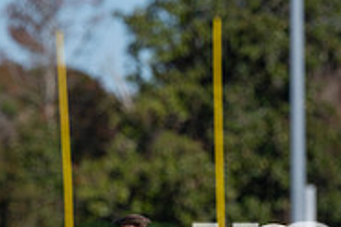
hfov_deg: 3.3
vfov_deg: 2.2
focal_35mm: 627
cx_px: 203
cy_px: 309
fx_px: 5934
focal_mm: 200
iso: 200
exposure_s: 1/2000
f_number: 5
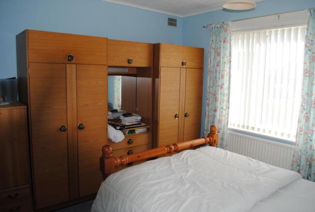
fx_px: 237
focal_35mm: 27
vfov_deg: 48.1
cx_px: 158
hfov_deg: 67.3
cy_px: 106
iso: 100
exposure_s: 1/200
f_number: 5
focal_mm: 18
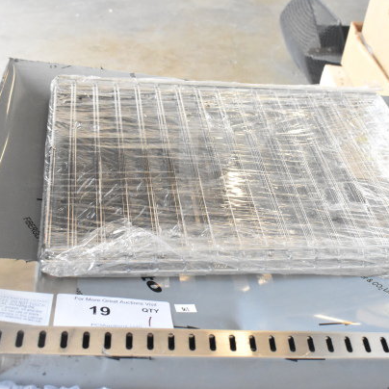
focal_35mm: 50
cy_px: 194
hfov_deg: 33.7
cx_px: 261
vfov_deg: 34.0
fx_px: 636
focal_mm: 26
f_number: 8
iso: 6400
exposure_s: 1/250
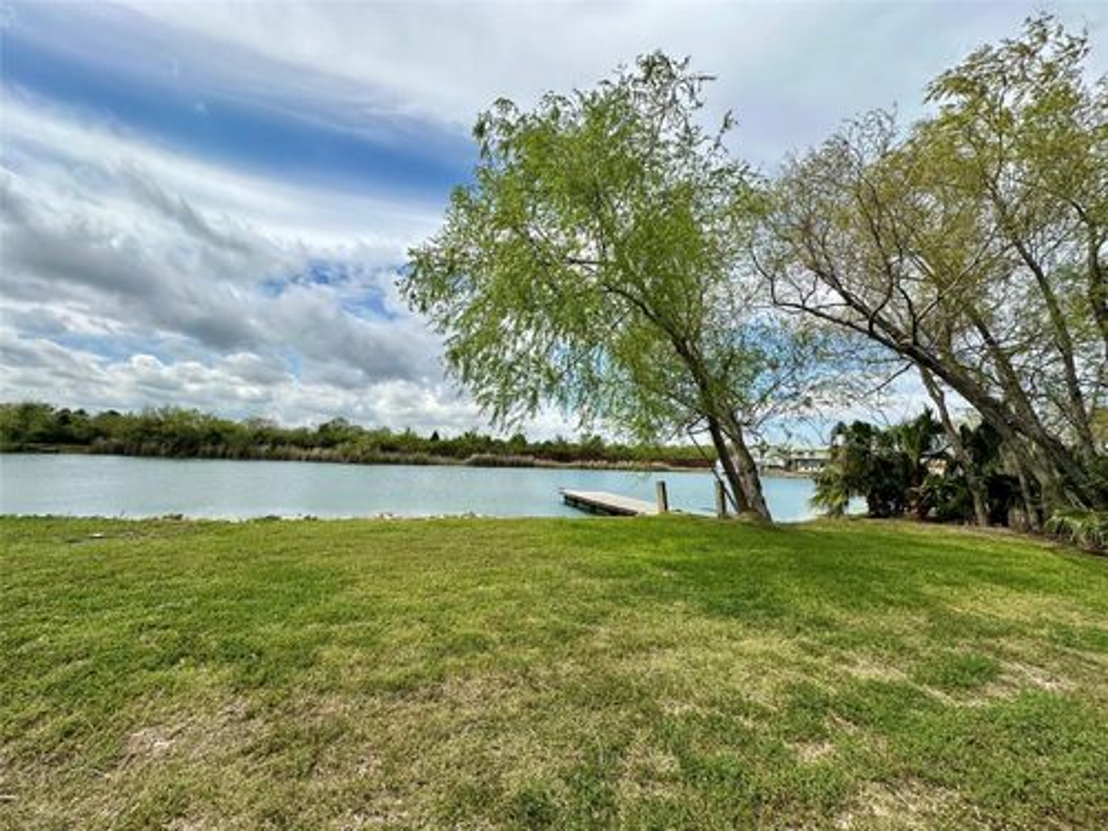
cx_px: 554
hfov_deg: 102.1
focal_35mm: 14
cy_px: 416
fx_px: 448
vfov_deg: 85.7
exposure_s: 1/2506
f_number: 2.2
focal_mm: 2.22
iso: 50
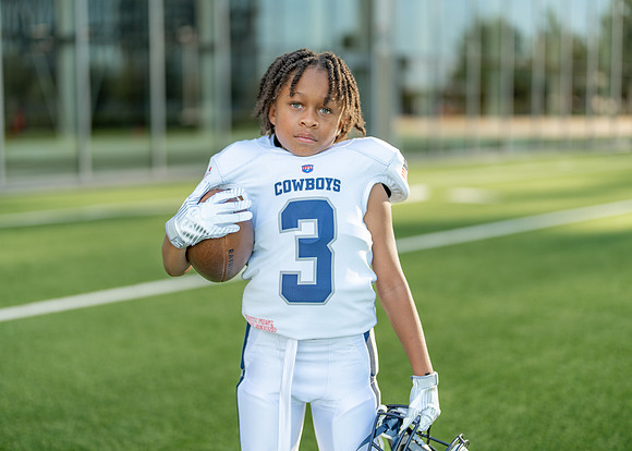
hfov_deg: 34.6
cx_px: 304
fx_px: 1014
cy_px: 211
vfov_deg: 25.1
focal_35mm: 56
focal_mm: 50
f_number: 1.2
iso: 100
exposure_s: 1/2000
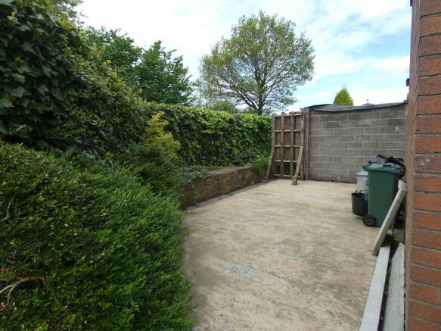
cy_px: 166
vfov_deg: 66.0
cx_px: 220
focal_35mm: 20
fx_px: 255
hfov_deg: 81.8
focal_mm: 3.6
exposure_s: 1/640
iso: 80
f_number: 2.8
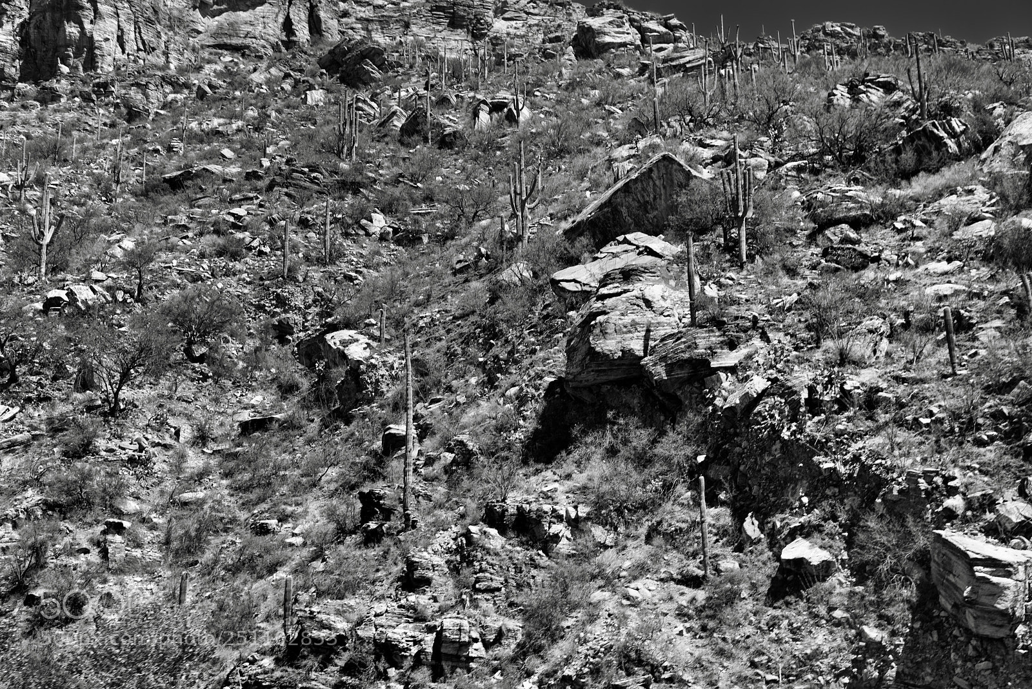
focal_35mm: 48
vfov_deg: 28.1
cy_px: 344
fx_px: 1376
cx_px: 516
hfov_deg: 41.1
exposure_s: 1/80
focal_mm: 48
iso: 100
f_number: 5.6
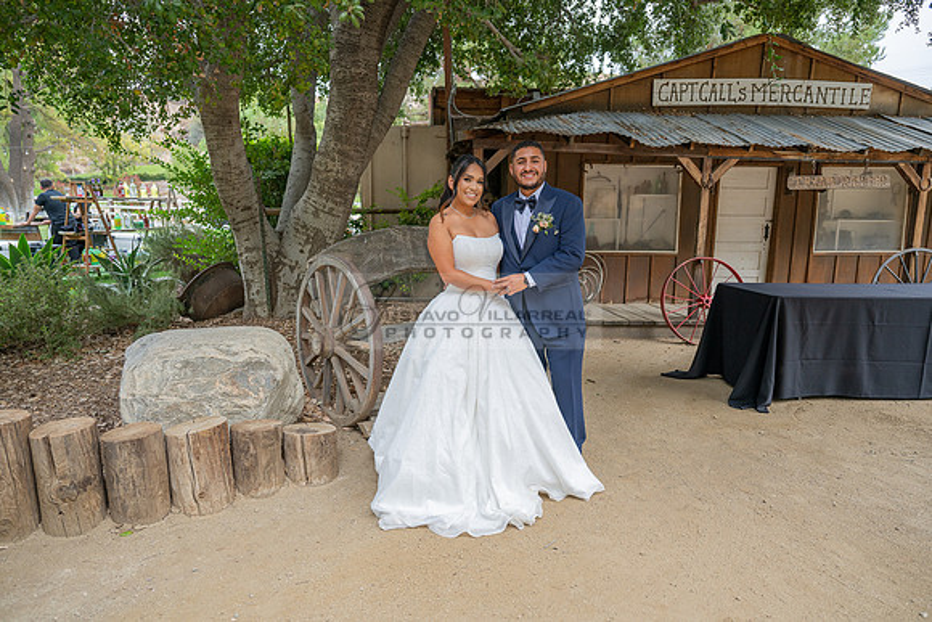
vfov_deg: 53.2
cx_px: 466
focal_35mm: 24
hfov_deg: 73.7
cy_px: 311
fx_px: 621
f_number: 2.8
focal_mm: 24
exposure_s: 1/250
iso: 320
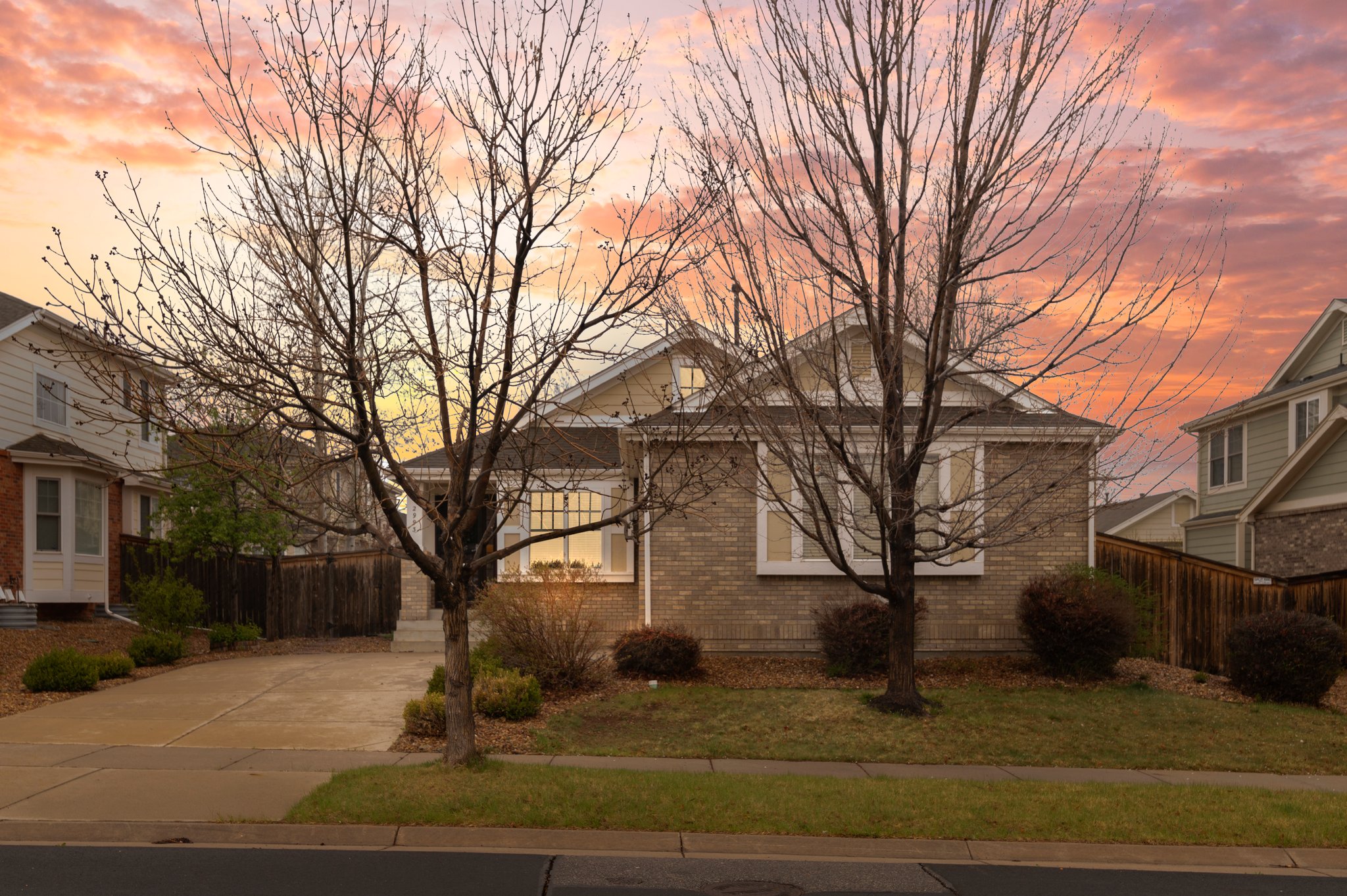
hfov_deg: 54.5
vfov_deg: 37.8
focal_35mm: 35
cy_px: 448
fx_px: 1308
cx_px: 674
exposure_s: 1/80
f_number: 8
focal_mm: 35
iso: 400
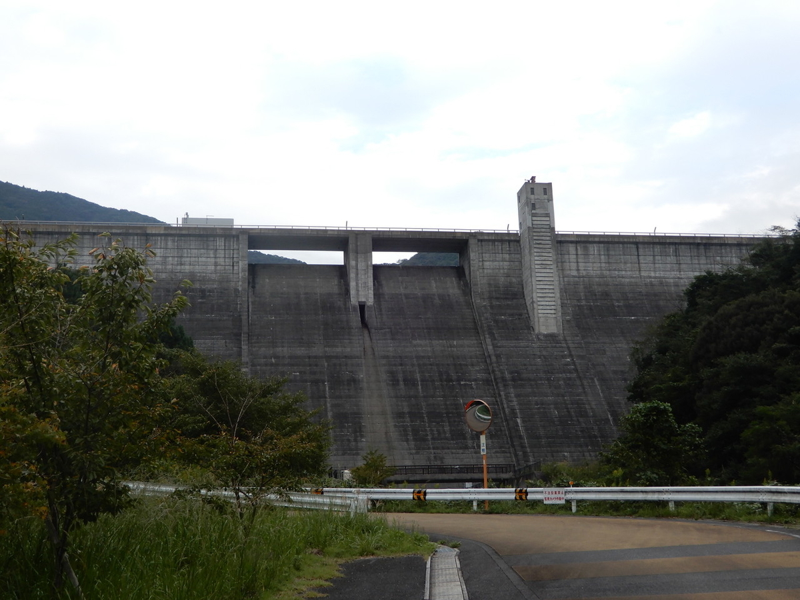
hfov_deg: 42.1
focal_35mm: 45
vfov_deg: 32.2
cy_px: 300
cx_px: 400
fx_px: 1040
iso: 80
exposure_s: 1/125
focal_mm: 8
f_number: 4
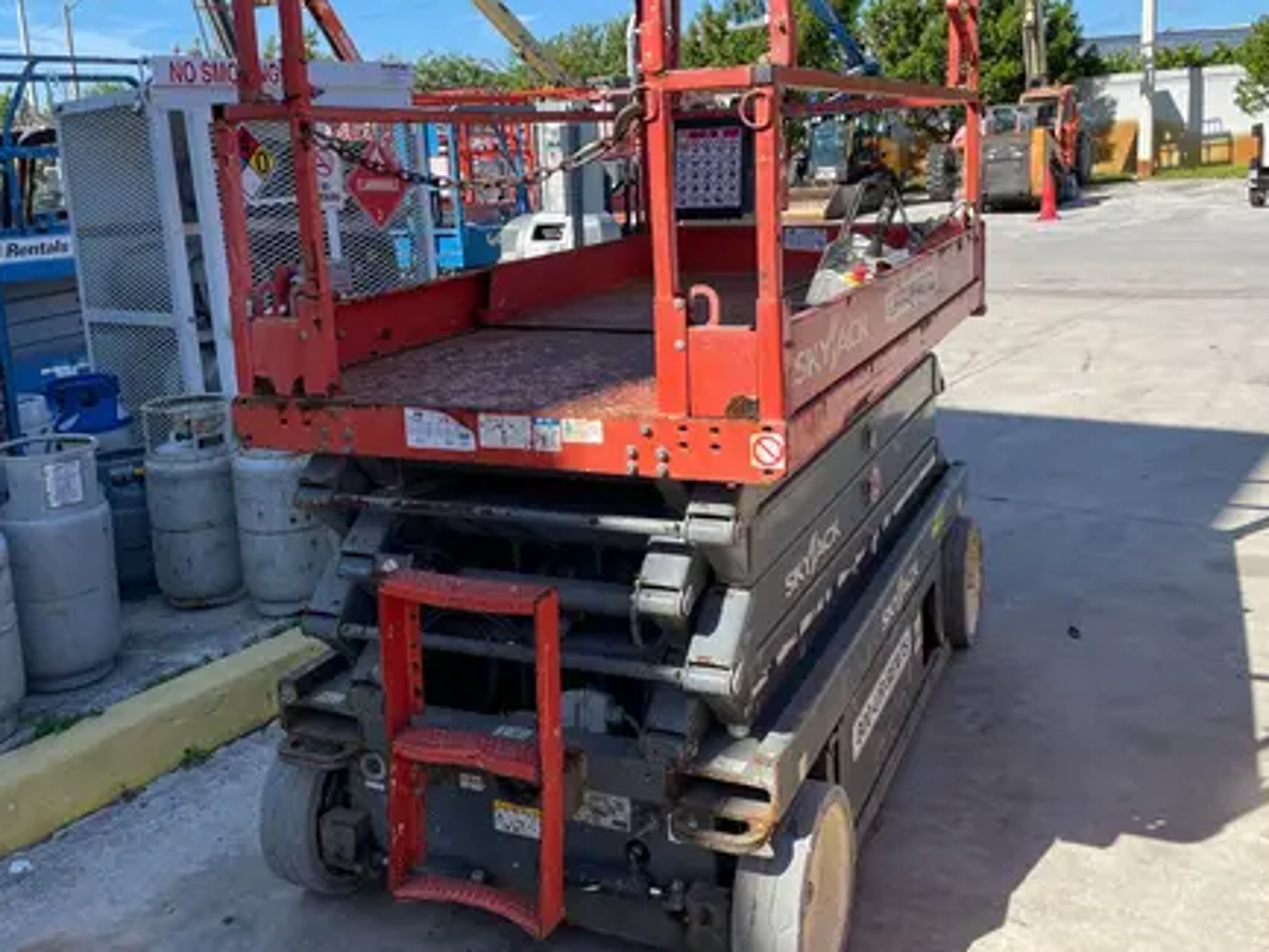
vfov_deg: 42.7
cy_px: 371
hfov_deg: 55.3
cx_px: 613
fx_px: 1210
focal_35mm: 33
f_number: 1.6
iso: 32
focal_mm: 4.2
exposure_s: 1/2257
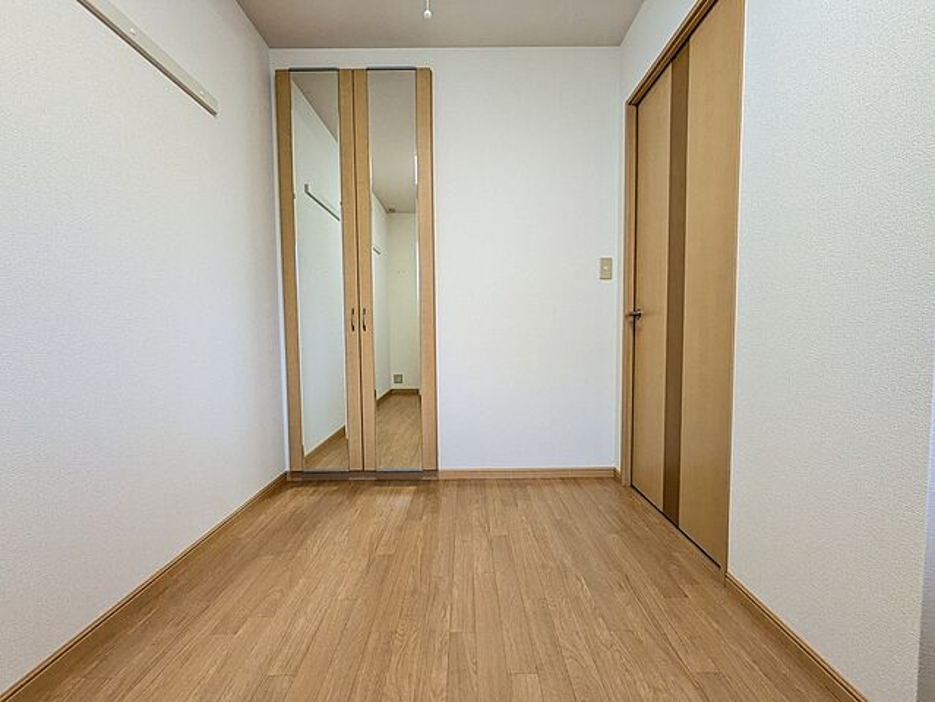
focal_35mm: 14
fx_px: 378
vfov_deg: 85.7
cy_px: 351
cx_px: 468
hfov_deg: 102.0
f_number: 2.2
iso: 187
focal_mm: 1.83
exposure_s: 1/120
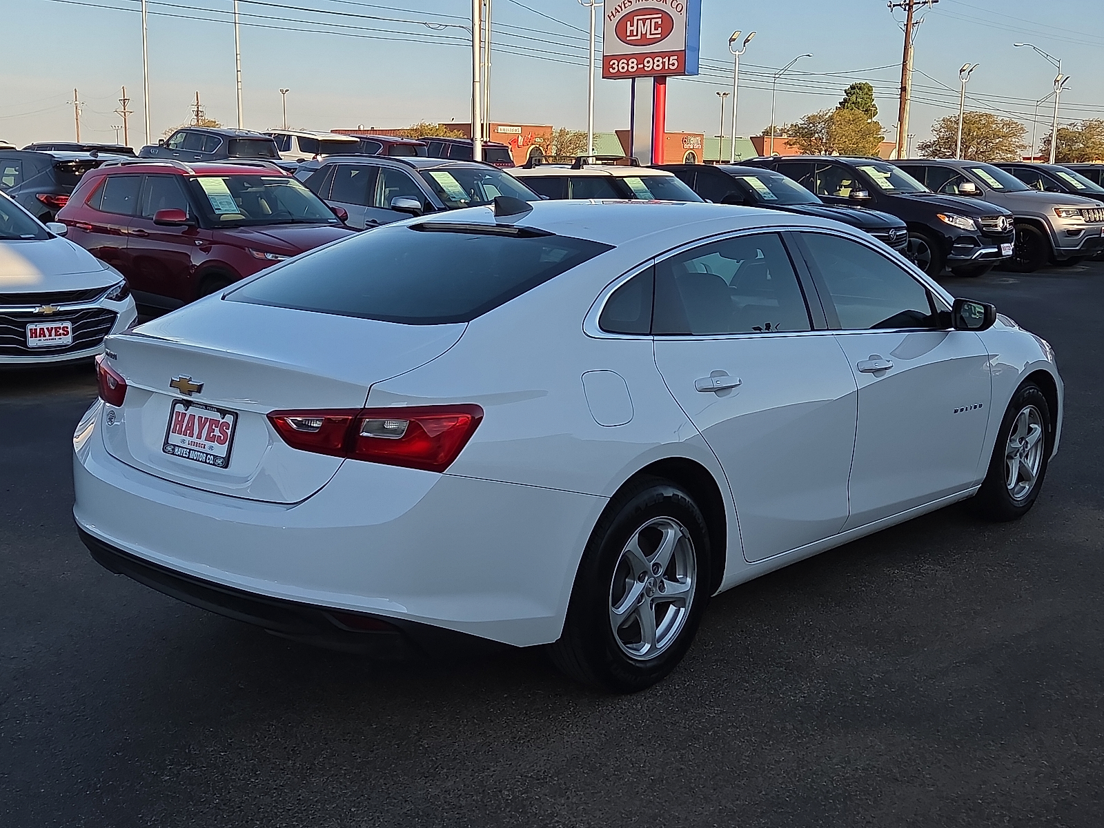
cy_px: 414
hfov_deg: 46.8
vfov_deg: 36.0
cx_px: 552
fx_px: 1276
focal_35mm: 40
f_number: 1.8
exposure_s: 1/909
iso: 25
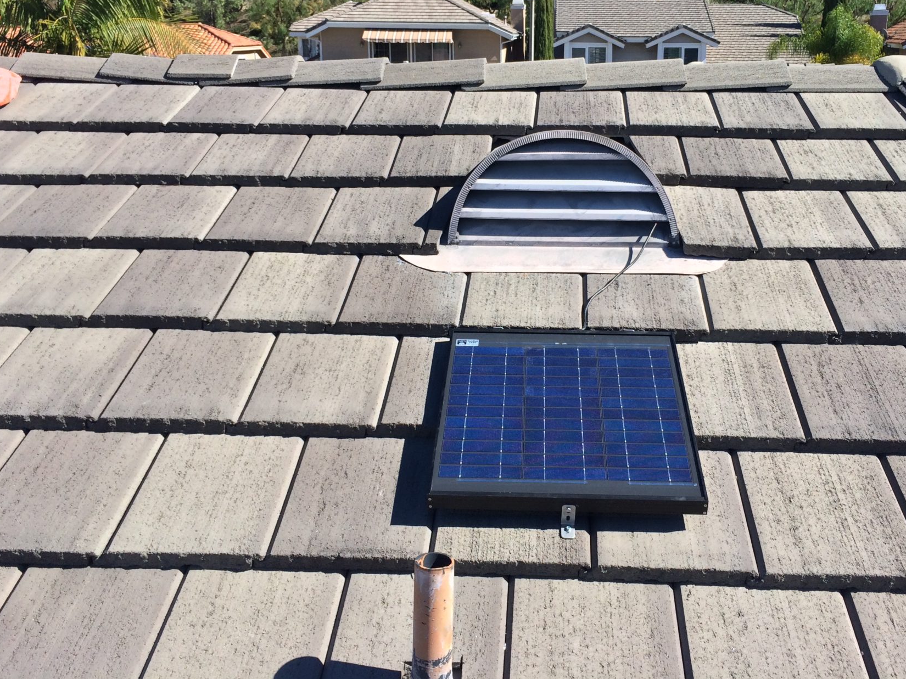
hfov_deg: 51.2
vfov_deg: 39.4
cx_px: 512
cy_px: 266
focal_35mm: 36
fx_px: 942
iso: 32
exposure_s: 1/1866
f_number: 2.2
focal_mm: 4.15
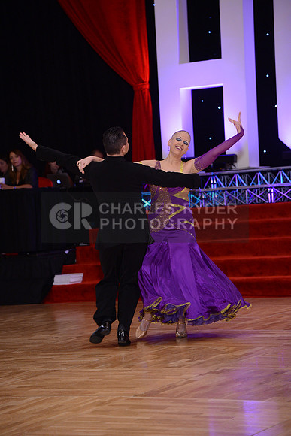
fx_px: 1454
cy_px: 218
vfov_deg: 17.1
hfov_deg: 11.4
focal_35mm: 120
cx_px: 146
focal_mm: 120
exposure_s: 1/250
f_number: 4
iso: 1600
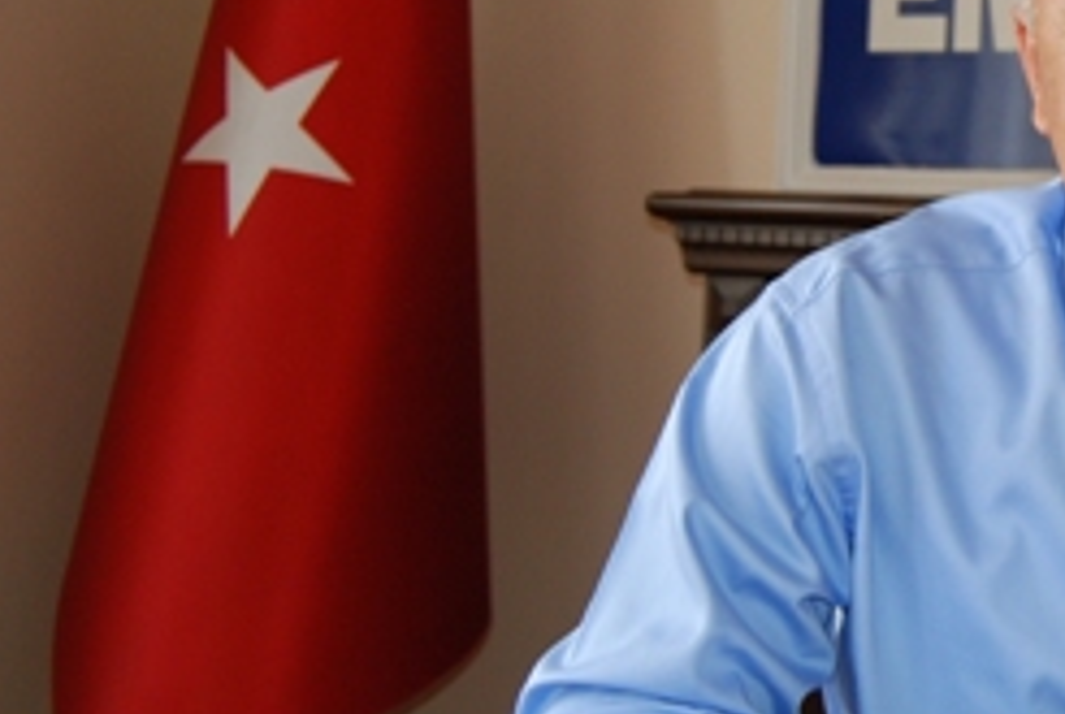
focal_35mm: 78
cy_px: 199
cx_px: 1217
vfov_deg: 17.5
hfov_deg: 24.0
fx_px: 2312
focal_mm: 20
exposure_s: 1/60
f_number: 4
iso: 400
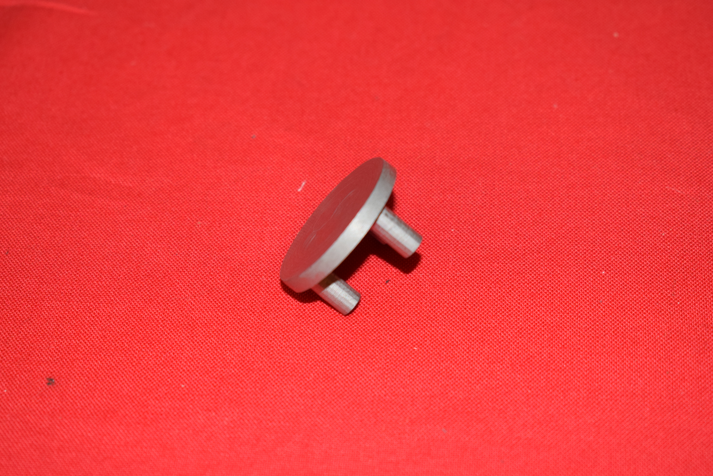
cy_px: 238
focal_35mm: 82
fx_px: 1634
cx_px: 356
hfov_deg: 24.6
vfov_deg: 16.6
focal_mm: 55
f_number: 5.6
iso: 1250
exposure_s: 1/200
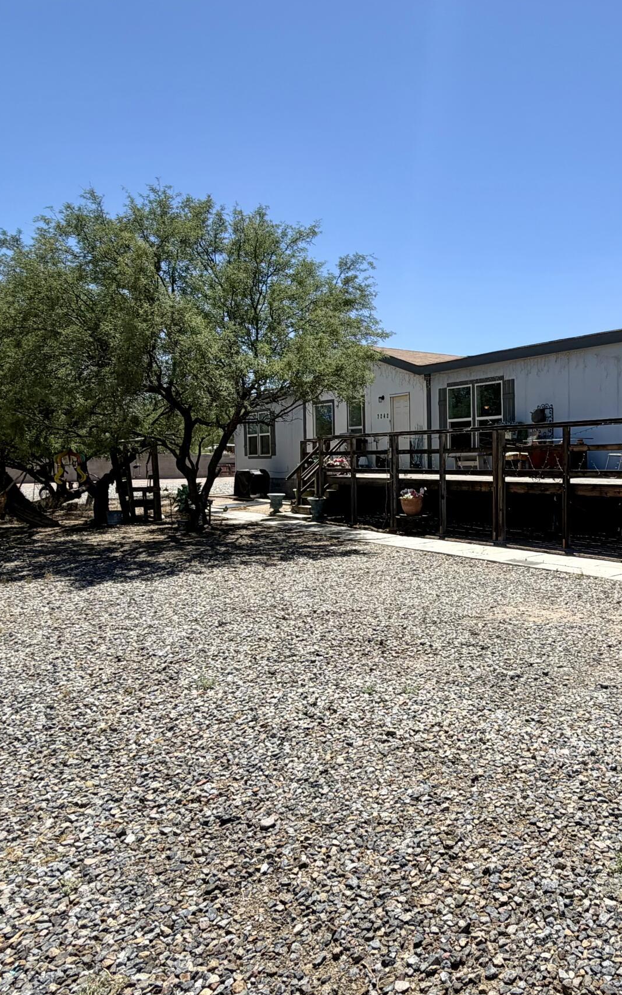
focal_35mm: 26
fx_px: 705
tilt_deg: -3.0
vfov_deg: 70.4
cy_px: 493
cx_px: 505
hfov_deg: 45.0
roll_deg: +0.8
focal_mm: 2.22
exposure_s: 1/830
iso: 20
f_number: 2.2
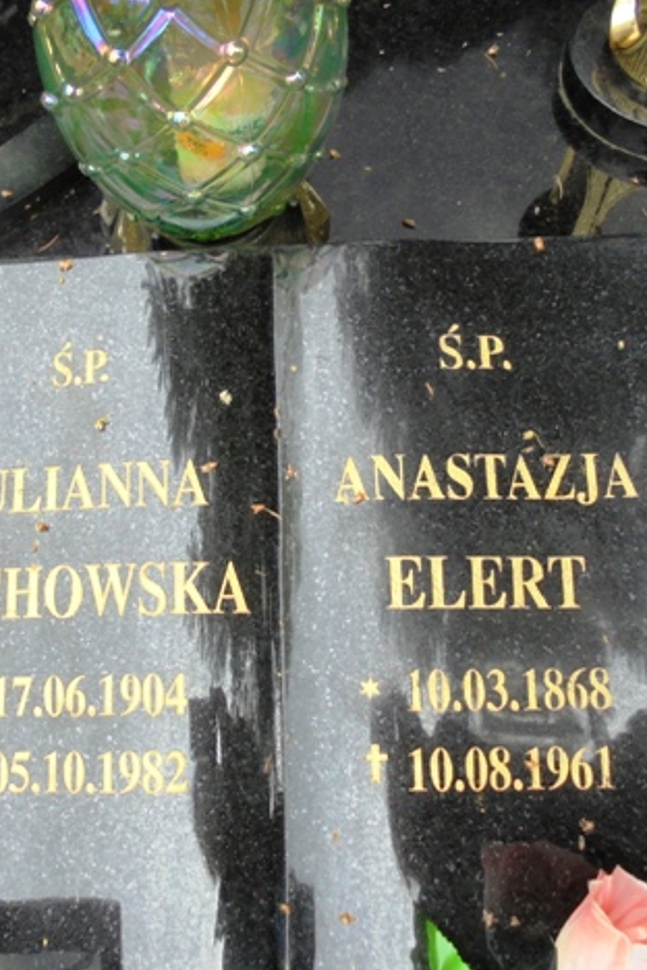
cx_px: 218
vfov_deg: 51.9
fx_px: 997
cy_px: 485
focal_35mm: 37
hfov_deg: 35.6
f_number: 3.5
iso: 100
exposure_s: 1/100
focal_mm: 4.6
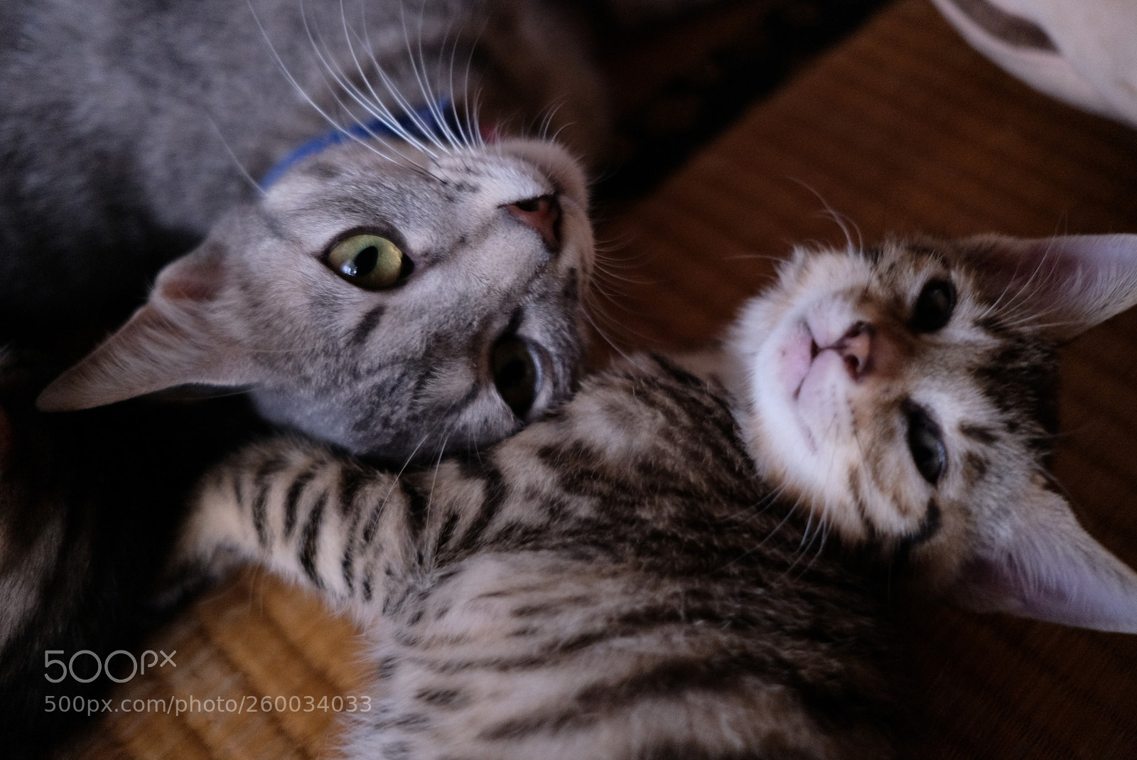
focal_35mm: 35
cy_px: 380
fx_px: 1106
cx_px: 568
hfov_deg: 54.4
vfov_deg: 37.9
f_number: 2
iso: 2000
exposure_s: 1/60
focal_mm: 23
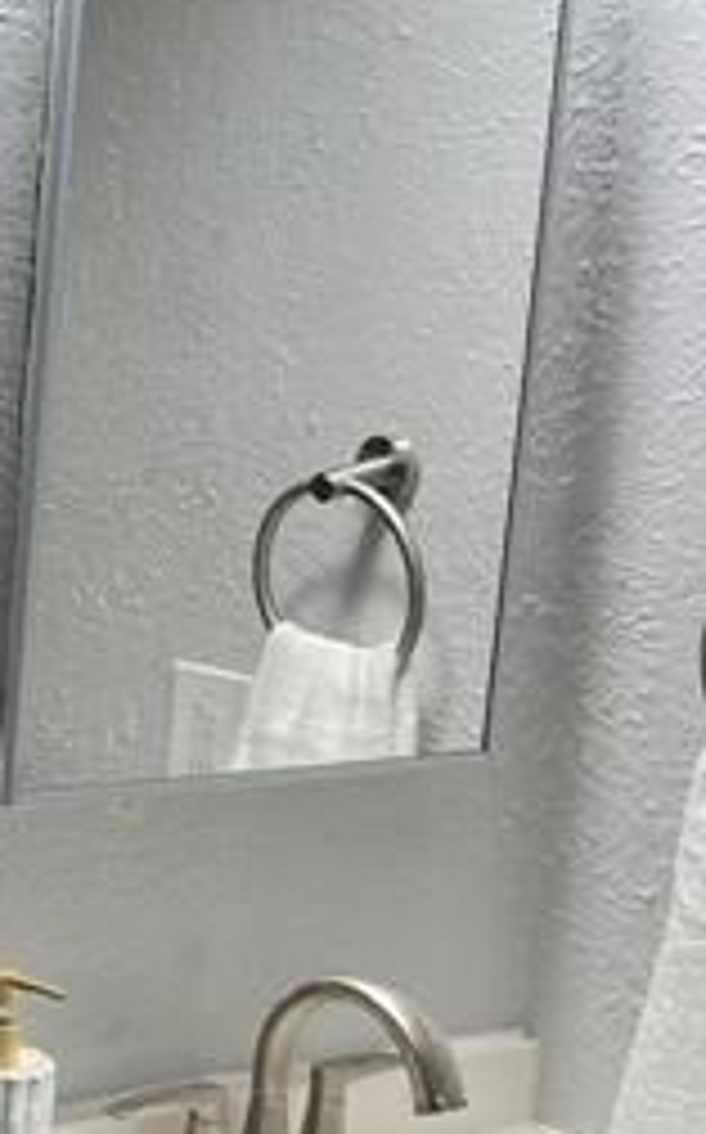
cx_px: -288
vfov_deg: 24.6
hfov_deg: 14.6
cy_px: 688
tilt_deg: -9.5
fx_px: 2592
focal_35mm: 84
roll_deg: -2.6
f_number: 1.5
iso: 50
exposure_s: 1/120
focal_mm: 5.7
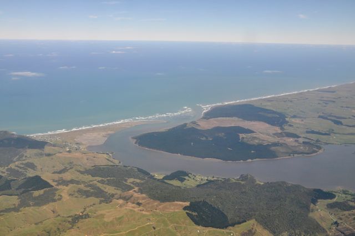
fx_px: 399
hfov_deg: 48.0
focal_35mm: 40
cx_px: 178
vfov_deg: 32.9
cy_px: 118
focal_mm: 27
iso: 400
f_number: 10
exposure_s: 1/400
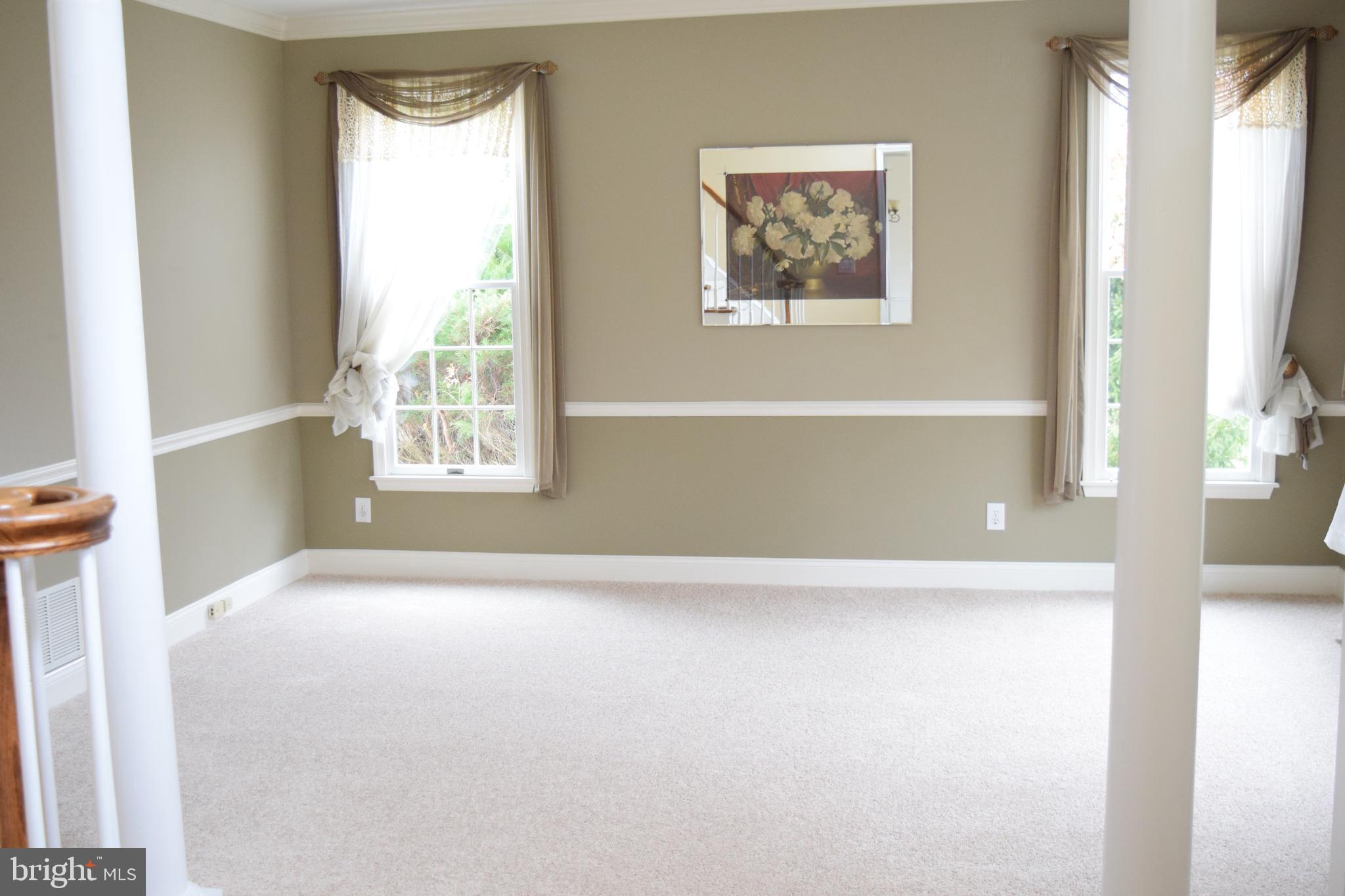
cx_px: 672
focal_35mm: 38
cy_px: 448
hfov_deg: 51.3
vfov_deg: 35.5
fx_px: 1401
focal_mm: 25
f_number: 4
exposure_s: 1/60
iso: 1600
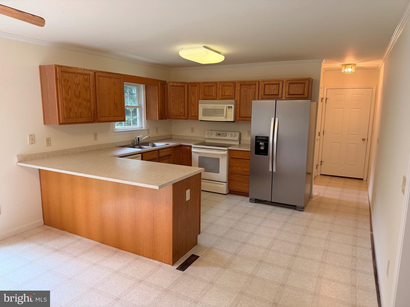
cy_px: 154
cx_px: 205
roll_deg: -0.2
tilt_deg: -9.8
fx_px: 284
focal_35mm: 24
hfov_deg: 71.6
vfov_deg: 56.8
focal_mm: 6.76
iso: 160
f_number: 1.78
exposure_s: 1/169
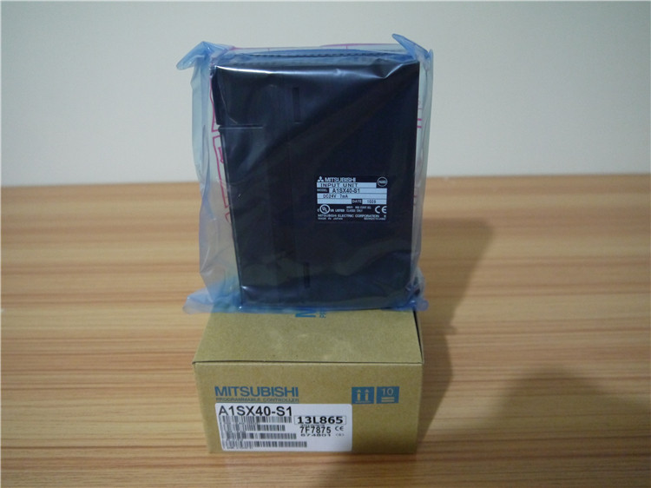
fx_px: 564
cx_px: 326
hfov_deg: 60.0
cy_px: 244
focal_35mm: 30
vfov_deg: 46.8
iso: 1600
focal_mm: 15
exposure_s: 1/30
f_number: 3.5
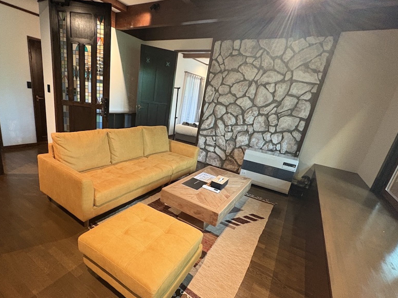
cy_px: 164
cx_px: 163
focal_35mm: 18
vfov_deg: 71.4
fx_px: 207
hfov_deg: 86.9
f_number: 2.2
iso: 500
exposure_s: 1/50
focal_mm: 2.22
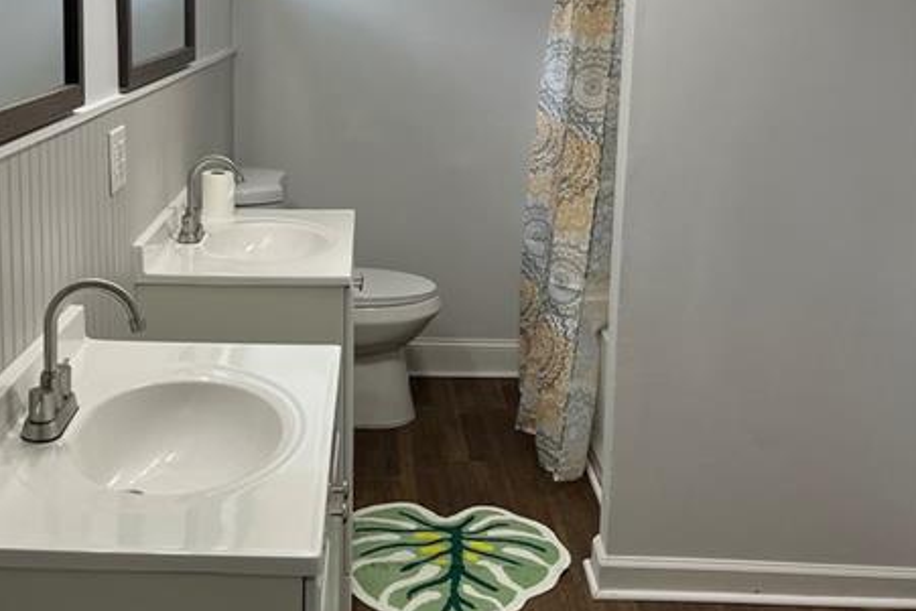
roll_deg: -1.3
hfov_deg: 42.4
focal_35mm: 46
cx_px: 341
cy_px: 175
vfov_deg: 28.9
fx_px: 1171
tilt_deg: -10.0
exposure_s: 1/120
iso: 80
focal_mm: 5.1
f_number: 1.6
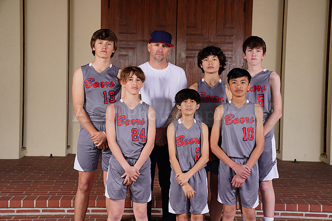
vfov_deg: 19.5
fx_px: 646
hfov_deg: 28.8
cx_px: 166
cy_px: 110
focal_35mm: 70
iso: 200
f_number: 6.3
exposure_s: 1/200
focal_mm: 70
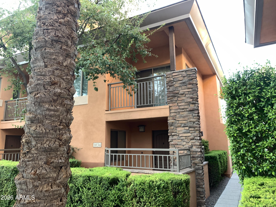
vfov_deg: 53.1
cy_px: 104
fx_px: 207
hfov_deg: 67.3
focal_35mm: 26
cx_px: 138
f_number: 1.8
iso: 100
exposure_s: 1/60
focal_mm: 4.25
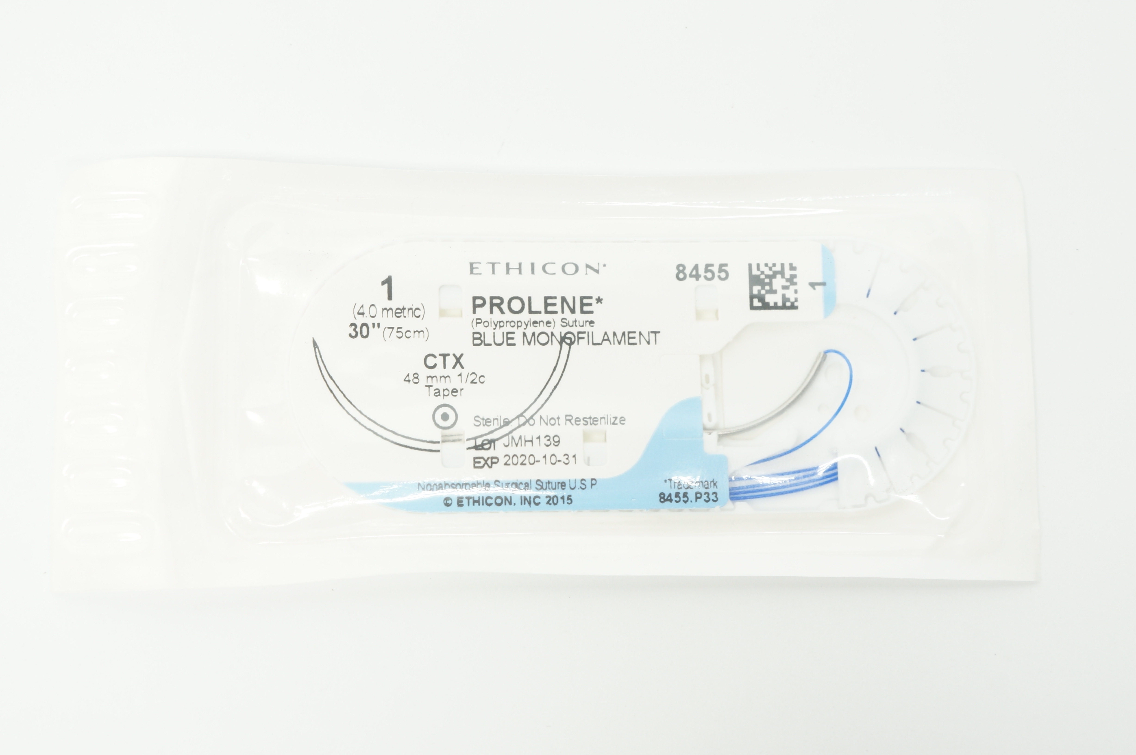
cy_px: 378
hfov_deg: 30.5
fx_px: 2080
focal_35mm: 66
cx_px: 568
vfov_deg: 20.6
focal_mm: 44
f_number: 9
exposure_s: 1/15
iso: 400
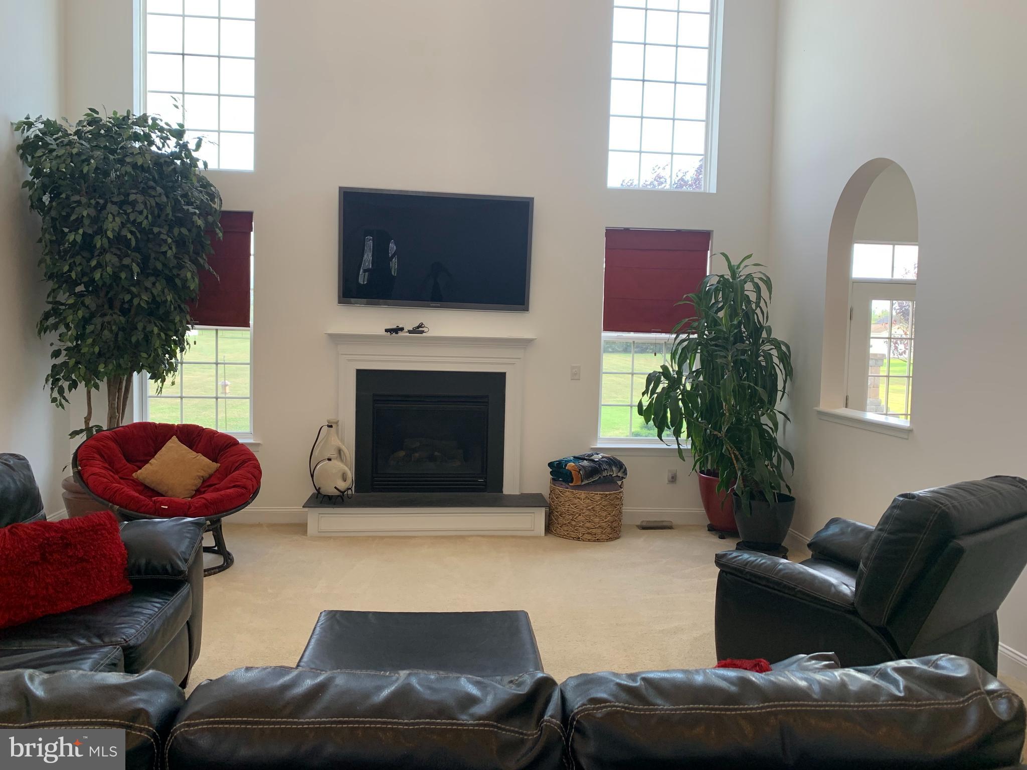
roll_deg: -1.8
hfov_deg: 67.3
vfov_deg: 53.1
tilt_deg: -3.5
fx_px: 771
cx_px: 514
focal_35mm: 26
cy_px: 385
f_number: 1.8
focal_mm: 4.25
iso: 100
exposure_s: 1/120
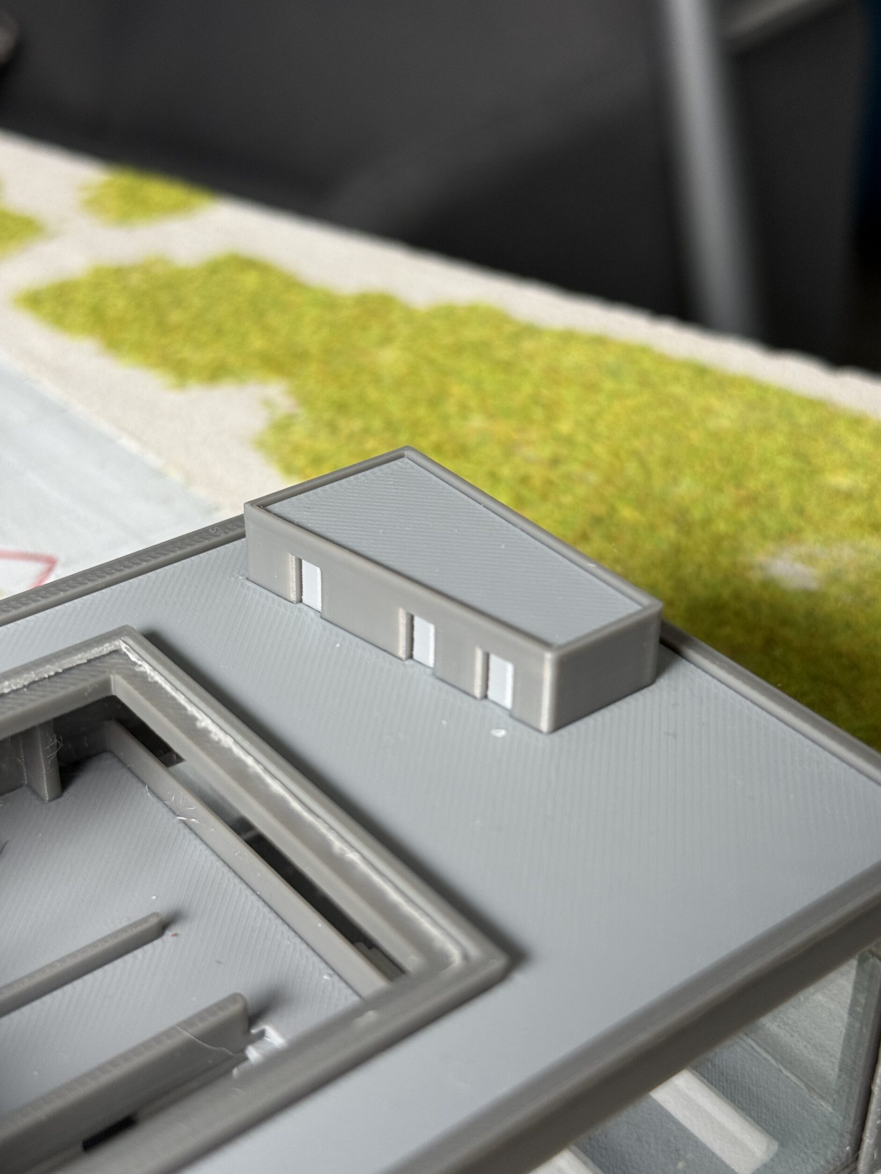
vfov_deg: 38.9
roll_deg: -0.8
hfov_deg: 29.7
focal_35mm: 49
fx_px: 1663
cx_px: 438
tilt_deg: -32.5
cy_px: 589
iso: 100
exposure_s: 1/70
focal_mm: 6.76
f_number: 1.78
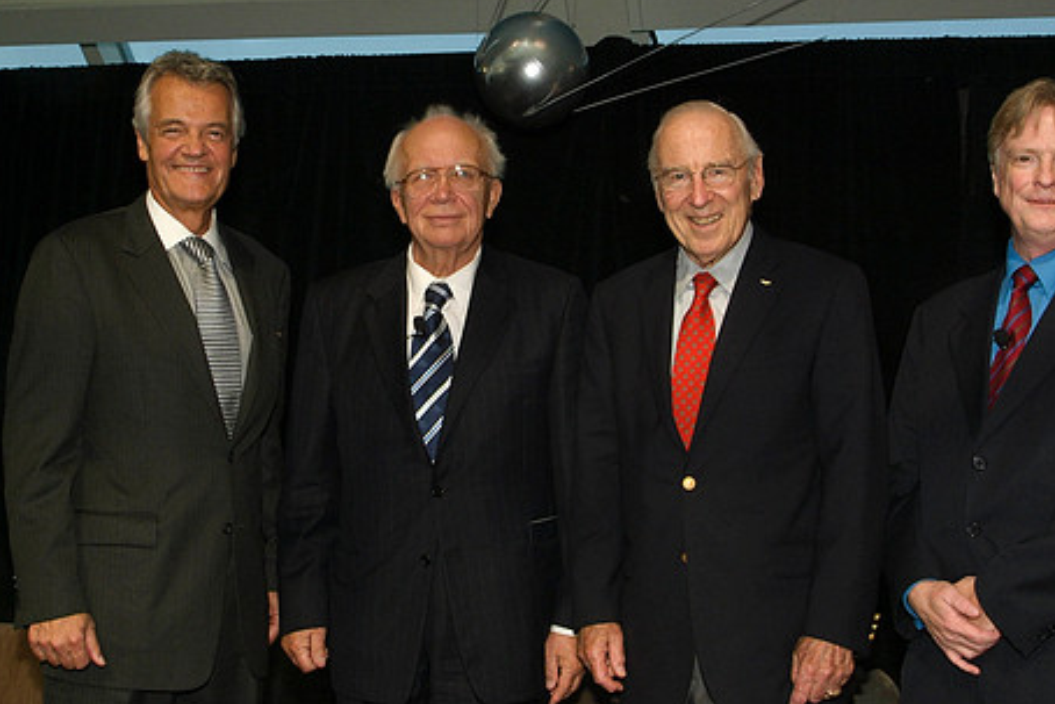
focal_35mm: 46
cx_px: 565
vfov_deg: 29.2
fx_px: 1348
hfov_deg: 42.7
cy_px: 394
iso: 800
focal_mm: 24
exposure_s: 1/180
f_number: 13
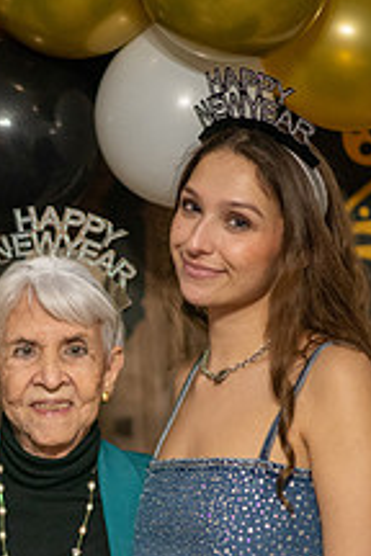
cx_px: 19
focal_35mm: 177
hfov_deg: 7.7
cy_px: 476
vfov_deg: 11.6
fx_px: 2736
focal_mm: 85
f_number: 1.4
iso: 6400
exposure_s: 1/640
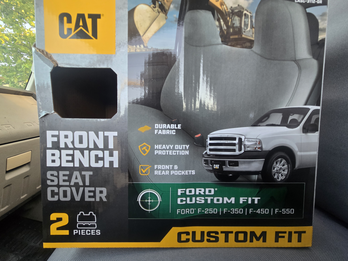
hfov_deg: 106.2
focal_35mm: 13
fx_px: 131
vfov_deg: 89.9
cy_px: 130
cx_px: 174
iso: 160
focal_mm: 2.2
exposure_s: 1/60
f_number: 2.2
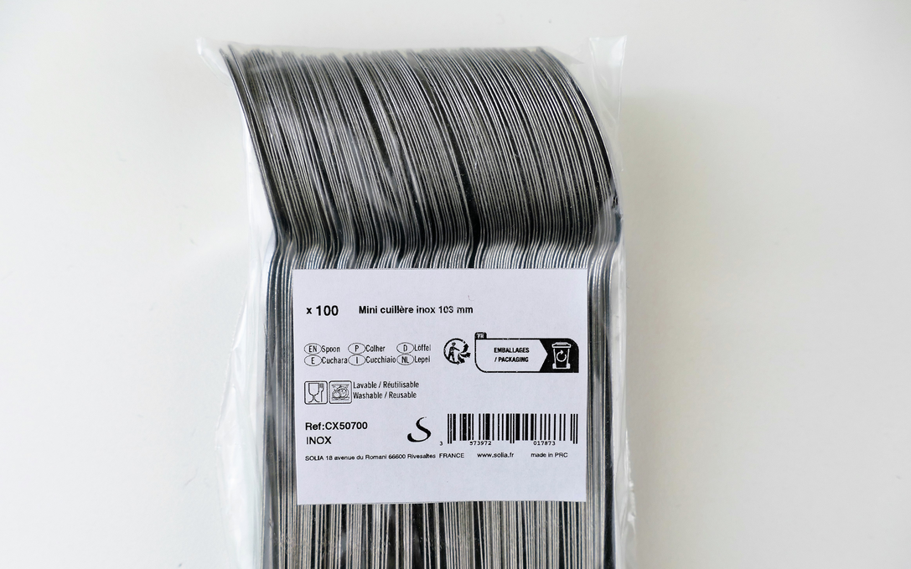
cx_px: 436
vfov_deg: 41.7
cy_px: 334
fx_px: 745
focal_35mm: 30
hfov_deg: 62.9
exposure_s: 1/125
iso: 125
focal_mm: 9.12
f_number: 2.8
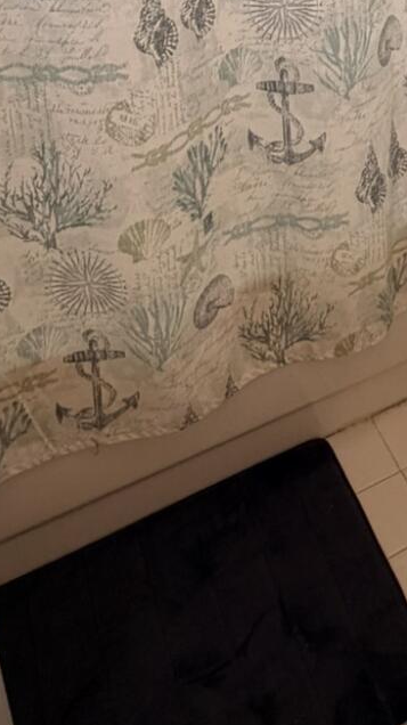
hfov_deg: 23.2
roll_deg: -1.8
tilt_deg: -18.4
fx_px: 922
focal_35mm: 48
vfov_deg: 36.0
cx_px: 461
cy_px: -88
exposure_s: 1/120
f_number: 2.2
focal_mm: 2.22
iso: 160
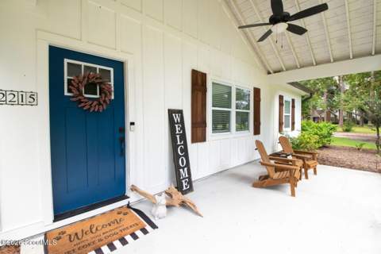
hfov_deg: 100.4
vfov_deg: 77.3
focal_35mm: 15
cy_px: 127
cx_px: 190
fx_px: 159
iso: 1250
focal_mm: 10
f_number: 6.3
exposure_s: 1/1000
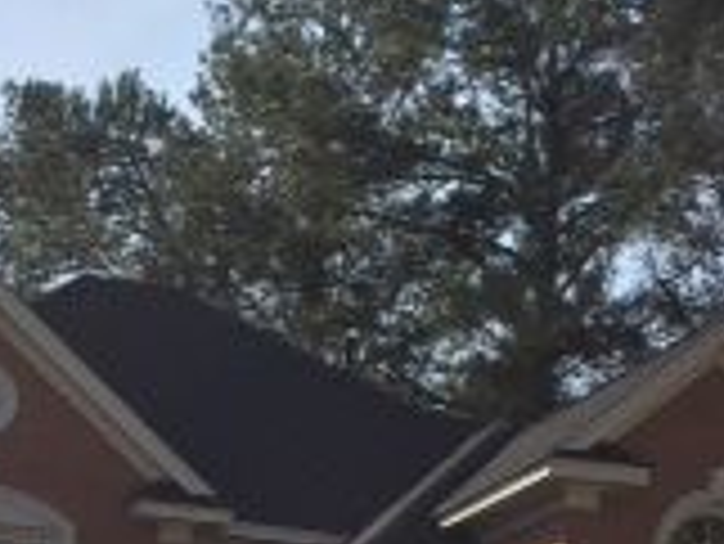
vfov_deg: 12.4
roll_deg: -3.7
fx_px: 2407
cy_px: 742
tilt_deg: +10.7
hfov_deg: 16.8
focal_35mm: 115
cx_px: 13
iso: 32
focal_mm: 4.15
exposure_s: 1/2326
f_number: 2.2
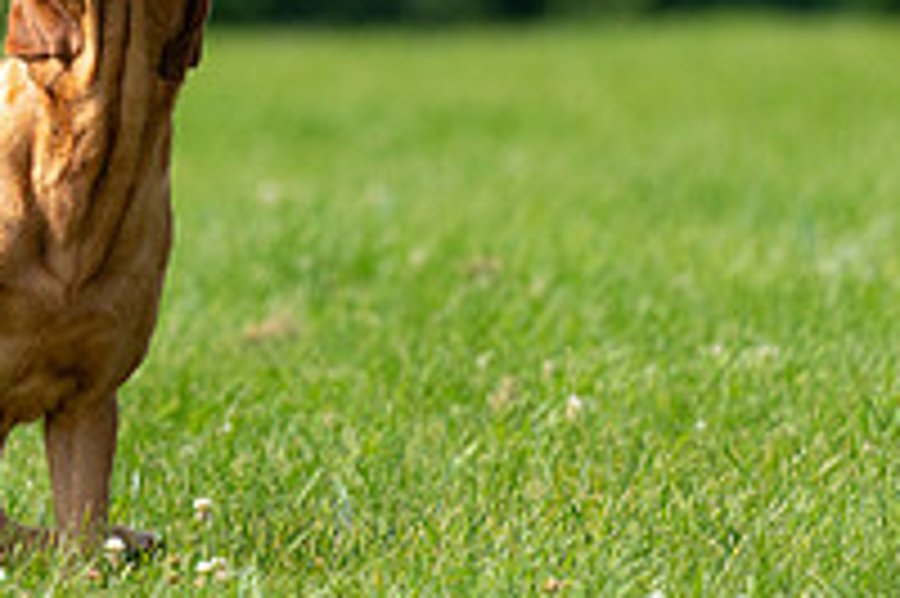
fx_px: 21931
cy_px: -79
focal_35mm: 878
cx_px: 122
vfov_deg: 1.6
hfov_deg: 2.4
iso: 1250
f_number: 6.3
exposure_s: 1/4000
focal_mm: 303
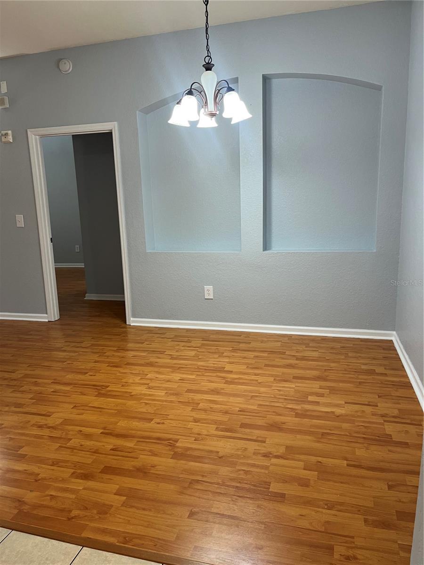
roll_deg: +2.3
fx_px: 425
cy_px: 282
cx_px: 212
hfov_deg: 53.1
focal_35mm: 26
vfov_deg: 67.3
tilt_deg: -12.5
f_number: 1.6
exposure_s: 1/60
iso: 100
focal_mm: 5.1
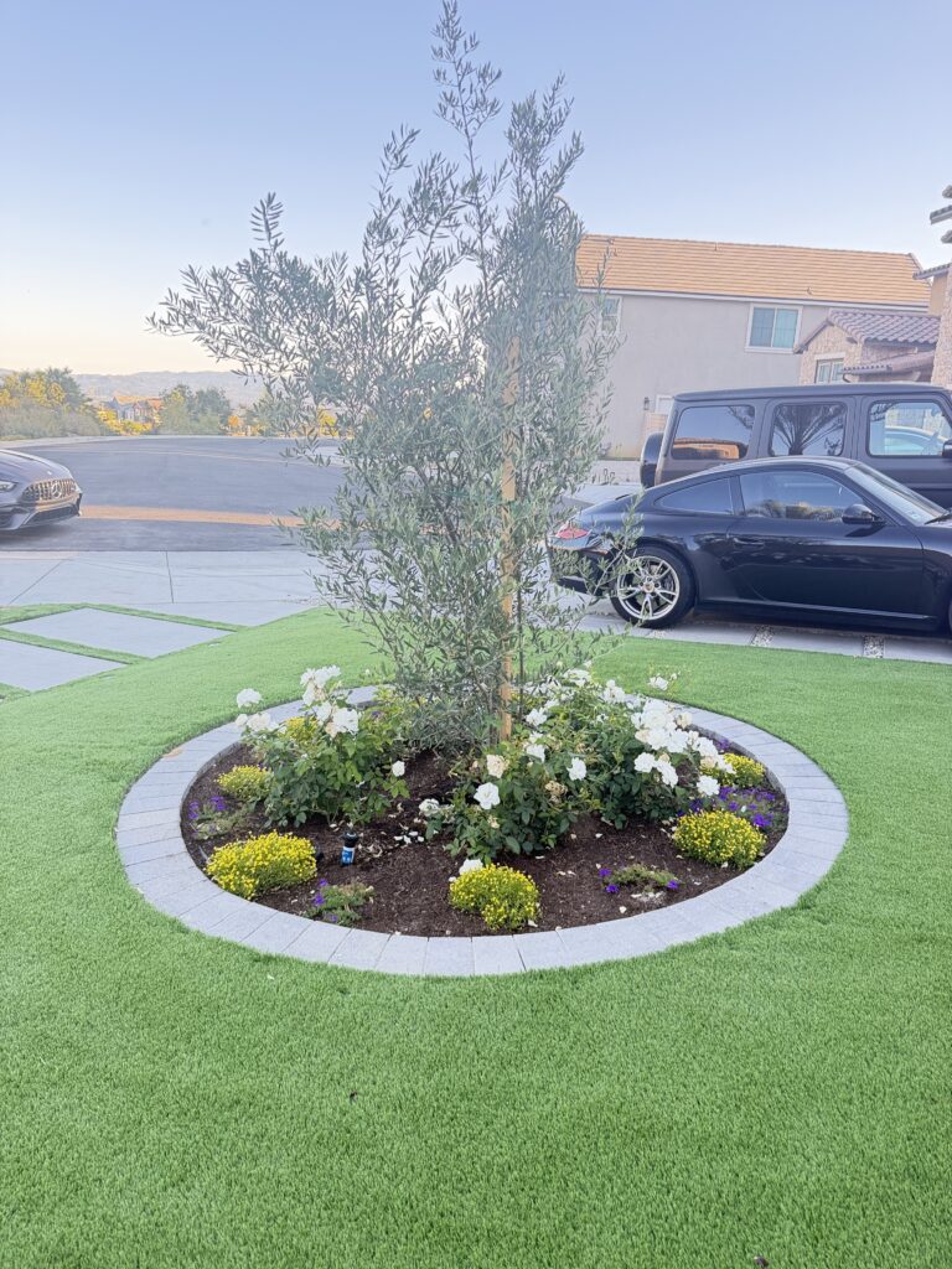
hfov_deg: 56.8
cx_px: 476
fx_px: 880
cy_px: 634
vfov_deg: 71.6
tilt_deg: -13.5
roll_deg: -2.5
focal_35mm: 24
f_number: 1.78
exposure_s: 1/229
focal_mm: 6.76
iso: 200
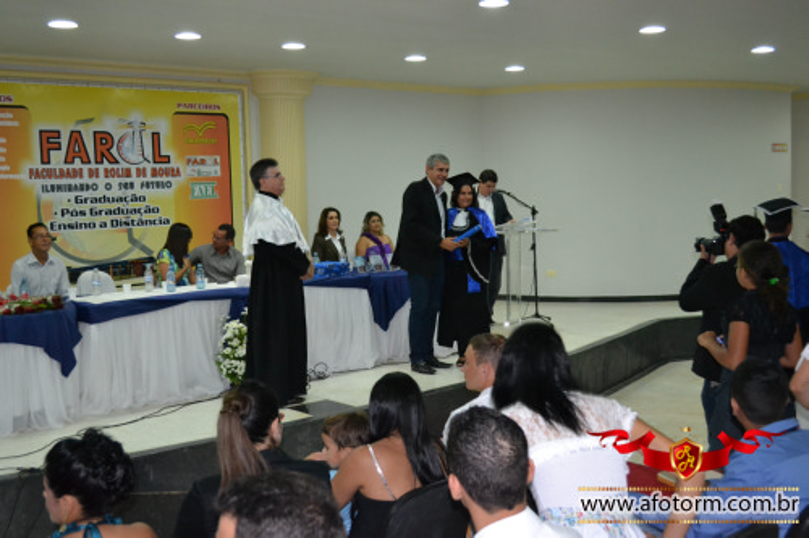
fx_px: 876
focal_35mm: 39
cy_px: 269
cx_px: 404
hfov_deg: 49.6
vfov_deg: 34.2
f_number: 4.2
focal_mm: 26
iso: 2500
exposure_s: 1/60
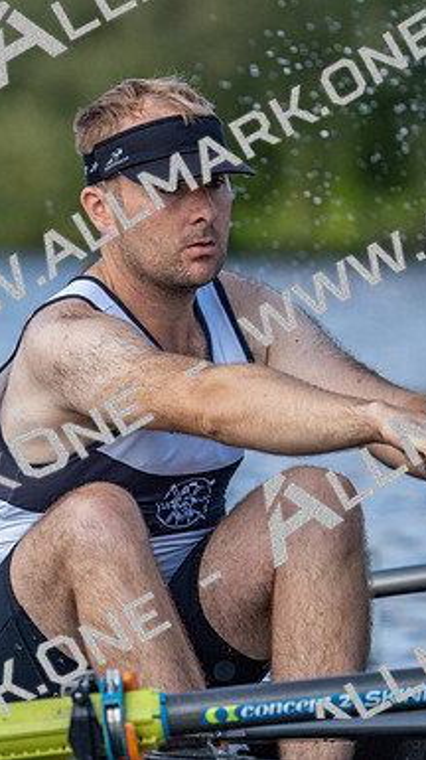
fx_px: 11026
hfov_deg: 2.2
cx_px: 95
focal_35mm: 548
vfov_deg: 3.9
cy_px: 380
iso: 400
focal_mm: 347
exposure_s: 1/1600
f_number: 6.3
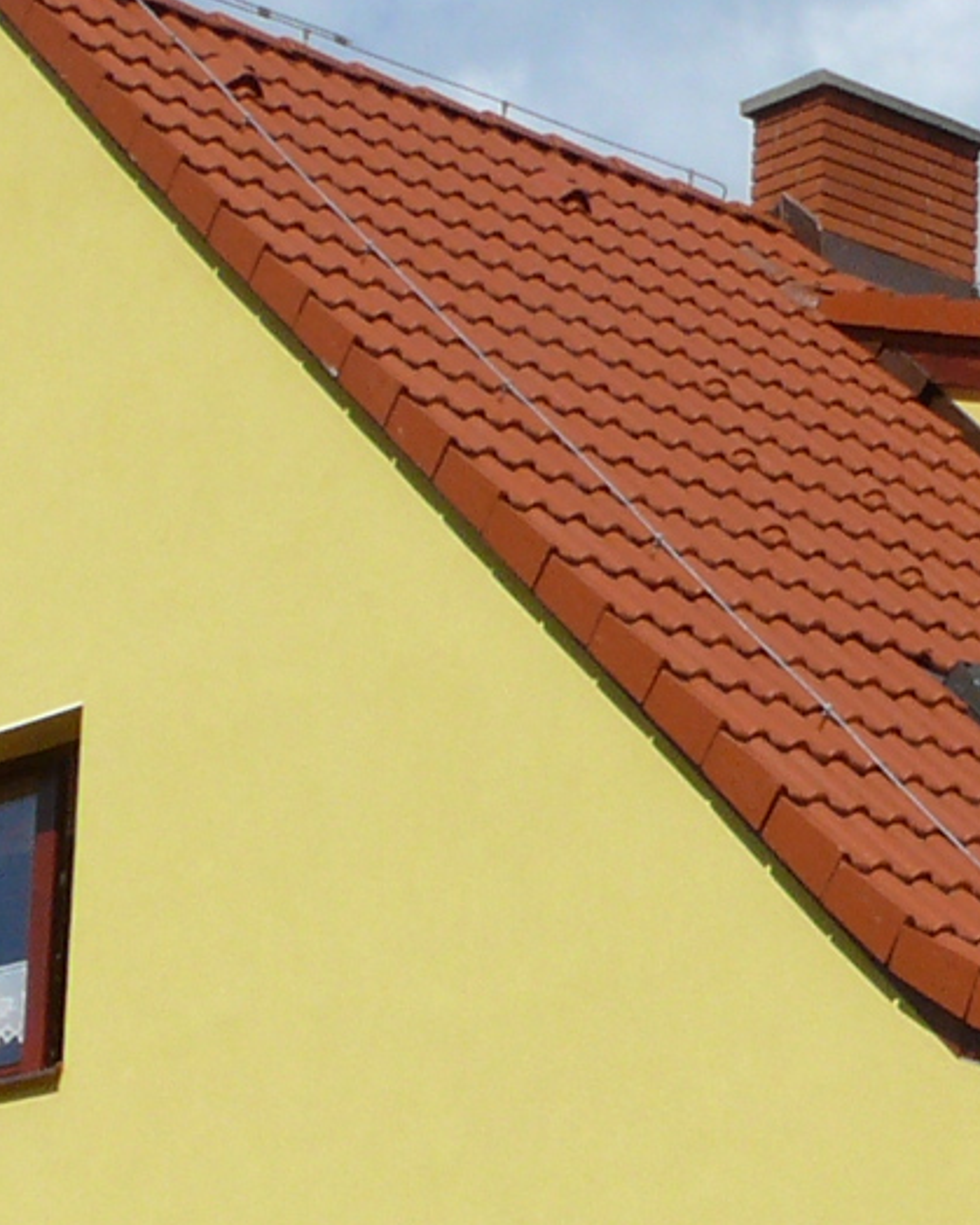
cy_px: 1052
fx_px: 6056
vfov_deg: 11.5
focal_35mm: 167
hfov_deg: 9.2
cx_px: 1071
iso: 100
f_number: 8
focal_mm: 7.4
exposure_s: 1/400
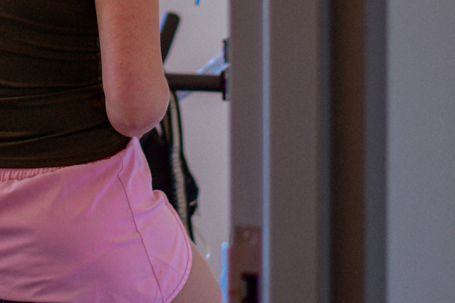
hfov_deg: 11.1
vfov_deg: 7.4
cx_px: 60
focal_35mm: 185
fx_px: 2338
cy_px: -31
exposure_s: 1/250
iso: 800
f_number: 2
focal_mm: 50
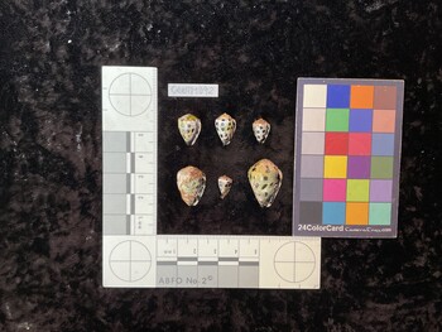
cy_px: 166
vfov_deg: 48.3
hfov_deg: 61.6
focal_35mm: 29
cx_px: 221
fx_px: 371
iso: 80
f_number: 1.8
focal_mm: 3
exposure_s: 1/50
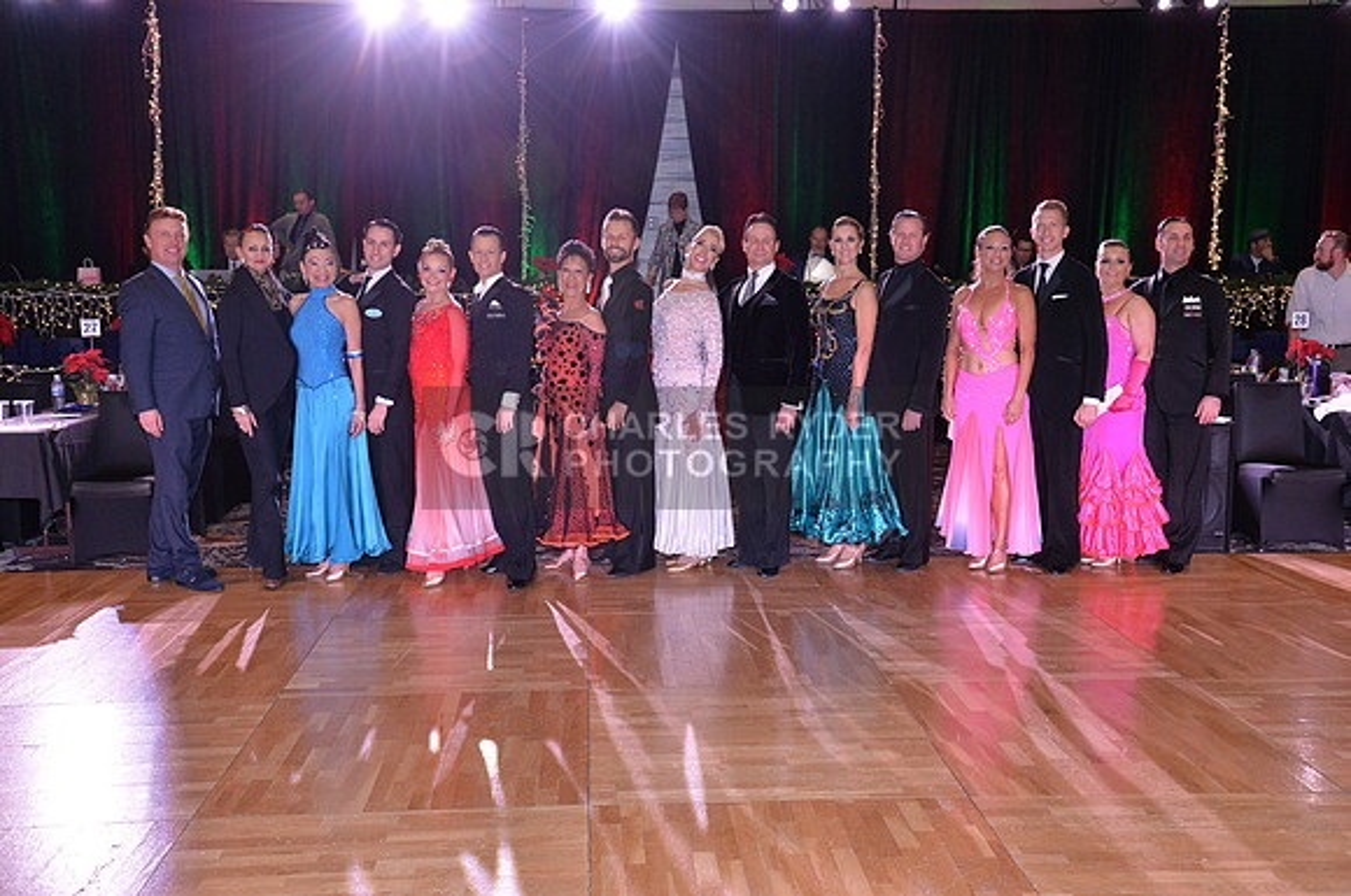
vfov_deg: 35.0
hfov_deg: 50.8
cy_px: 448
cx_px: 676
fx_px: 1424
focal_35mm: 38
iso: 2500
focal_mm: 38
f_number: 5.6
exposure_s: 1/250
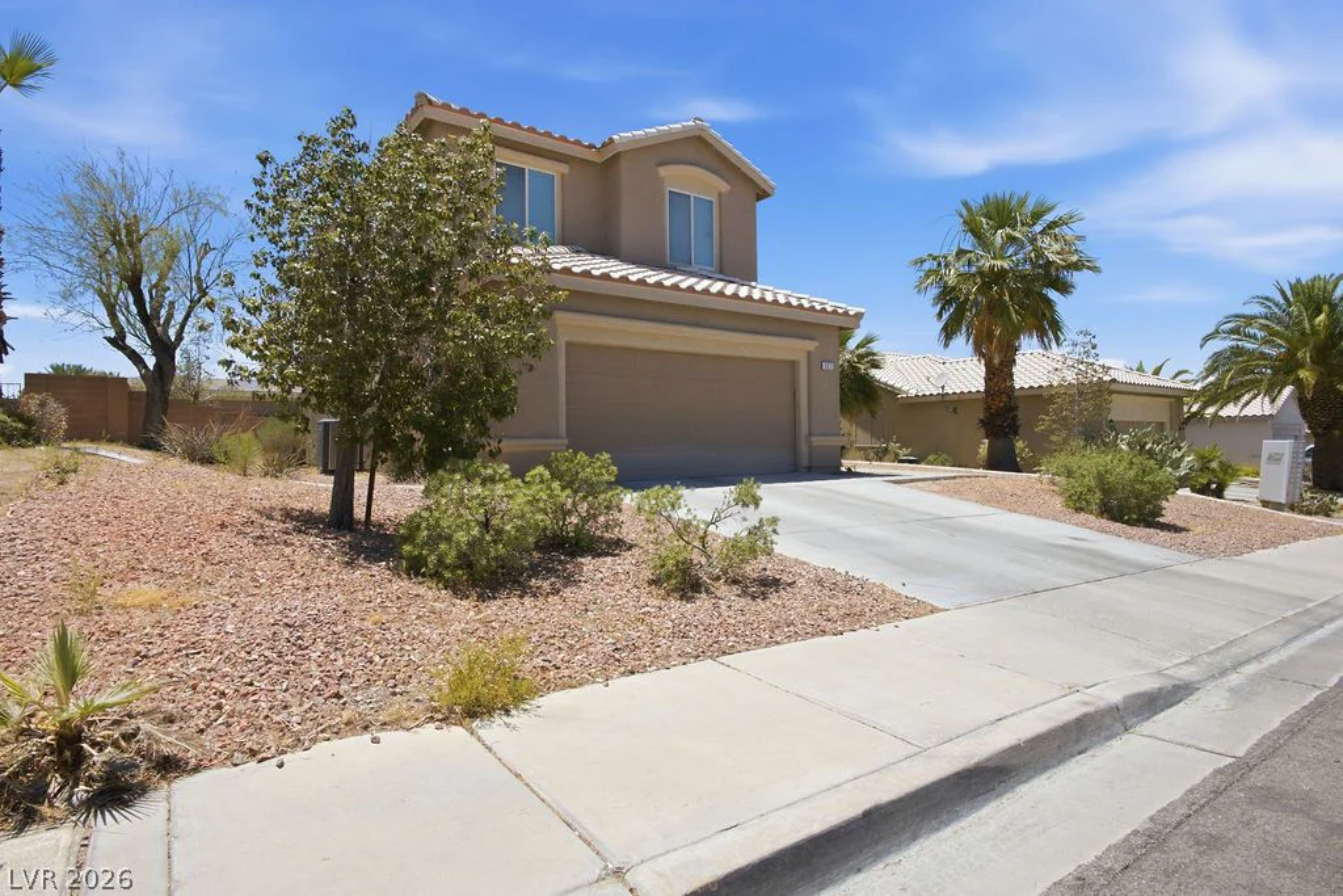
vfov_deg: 67.4
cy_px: 448
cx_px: 672
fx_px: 672
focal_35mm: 18
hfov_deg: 90.0
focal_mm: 12.5
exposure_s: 1/200
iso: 100
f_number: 11
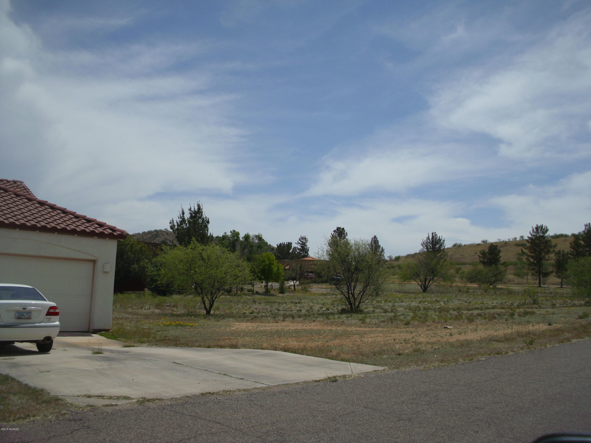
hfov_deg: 49.0
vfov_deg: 37.7
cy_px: 222
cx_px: 296
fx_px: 649
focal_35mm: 38
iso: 50
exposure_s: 1/430
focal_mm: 6.3
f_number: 7.3
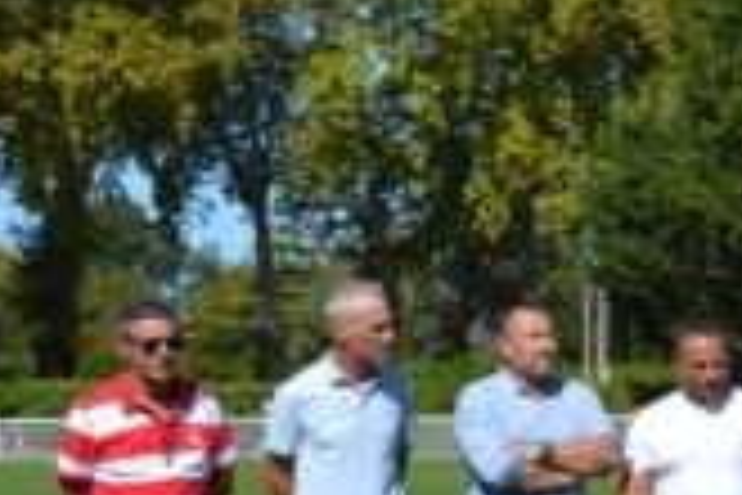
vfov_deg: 8.3
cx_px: 1381
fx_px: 3401
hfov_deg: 11.5
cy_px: 522
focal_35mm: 165
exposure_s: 1/250
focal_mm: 26
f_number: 8
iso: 100
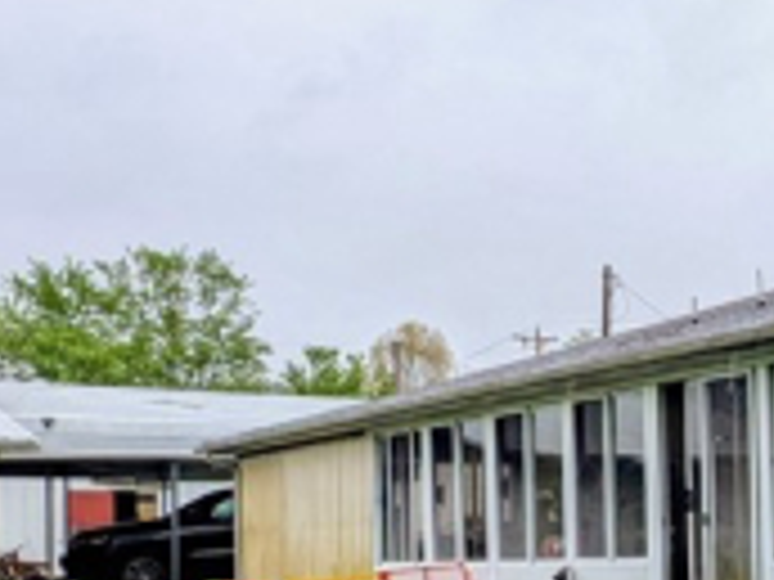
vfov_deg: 23.0
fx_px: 1386
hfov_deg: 26.5
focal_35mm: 62
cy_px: 522
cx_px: 1006
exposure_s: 1/348
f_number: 2.2
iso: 46
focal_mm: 2.22
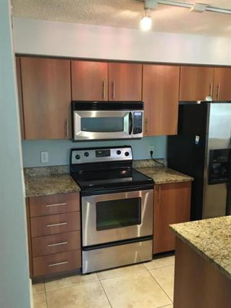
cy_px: 154
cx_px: 116
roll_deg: +1.5
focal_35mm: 29
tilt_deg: -6.9
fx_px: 258
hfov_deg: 48.2
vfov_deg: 61.7
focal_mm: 4.15
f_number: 2.2
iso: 100
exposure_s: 1/8
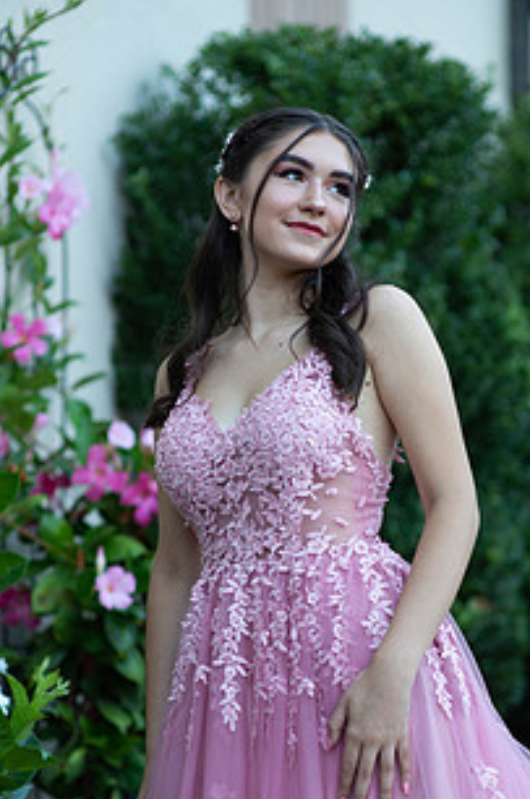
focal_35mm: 125
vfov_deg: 16.4
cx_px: 252
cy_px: 546
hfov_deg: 10.9
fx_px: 2770
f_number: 2
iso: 250
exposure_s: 1/640
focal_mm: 85
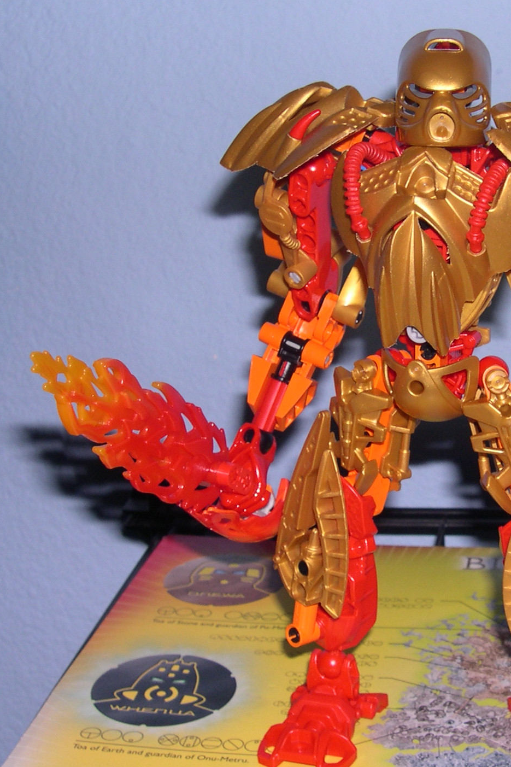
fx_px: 1363
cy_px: 395
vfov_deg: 31.4
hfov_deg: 21.0
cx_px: 414
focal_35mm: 64
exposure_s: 1/60
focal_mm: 8
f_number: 7.6
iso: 100
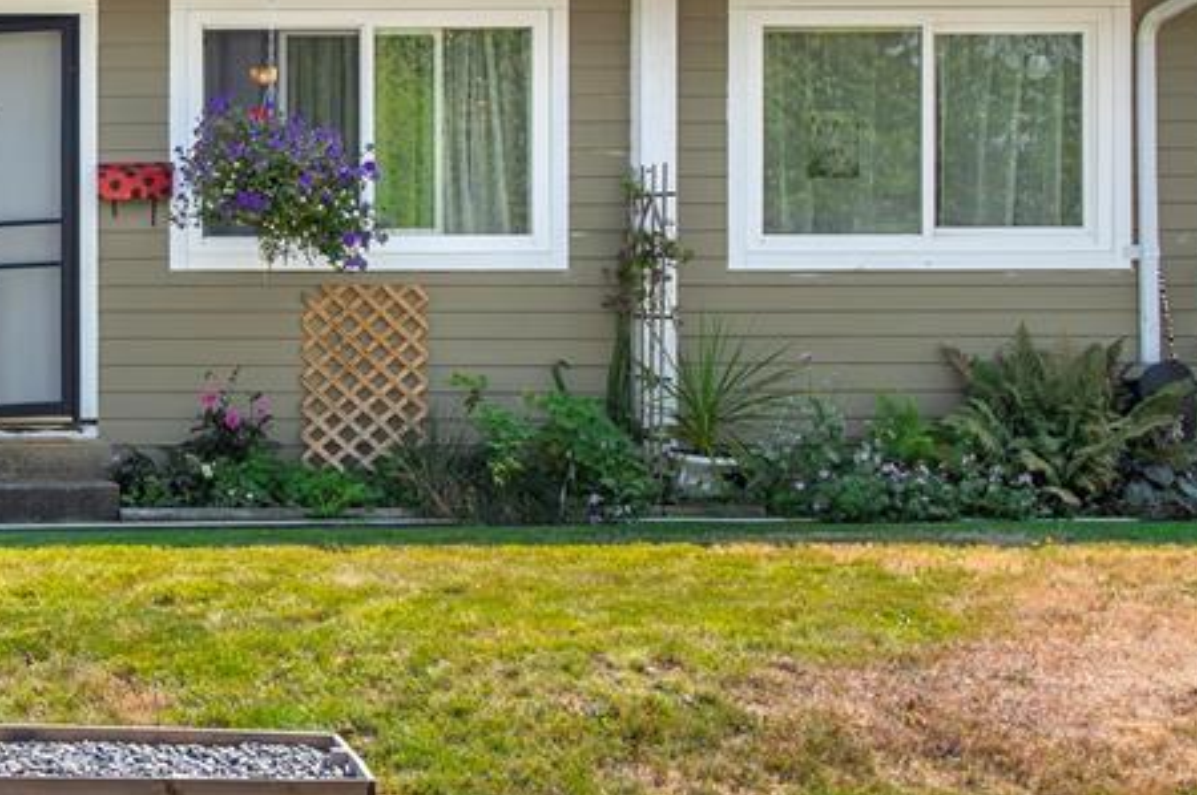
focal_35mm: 82
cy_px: 282
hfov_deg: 23.2
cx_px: -146
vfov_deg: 16.6
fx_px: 2723
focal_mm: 24
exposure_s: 1/500
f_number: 10
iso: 320
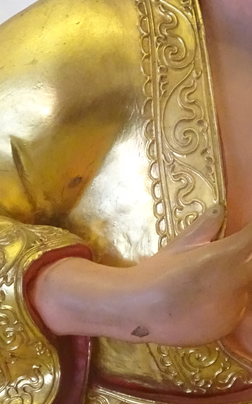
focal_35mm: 149
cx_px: 230
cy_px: 178
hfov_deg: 8.8
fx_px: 1638
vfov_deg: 14.0
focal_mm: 8.51
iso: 800
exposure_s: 1/50
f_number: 4.5
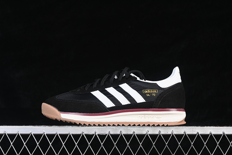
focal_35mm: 75
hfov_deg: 27.0
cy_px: 78
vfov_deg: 18.2
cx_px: 116
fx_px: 483
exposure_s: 1/60
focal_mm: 50
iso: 160
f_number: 6.3
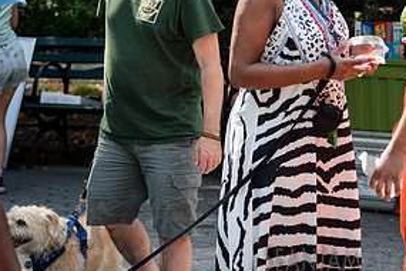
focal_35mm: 172
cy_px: 41
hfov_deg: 11.9
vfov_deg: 8.0
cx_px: 318
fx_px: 1940
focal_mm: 70
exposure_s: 1/320
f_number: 4
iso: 250
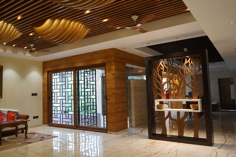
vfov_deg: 46.4
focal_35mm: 28
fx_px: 184
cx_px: 118
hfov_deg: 65.5
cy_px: 78
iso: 1000
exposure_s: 1/160
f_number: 4
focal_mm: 28
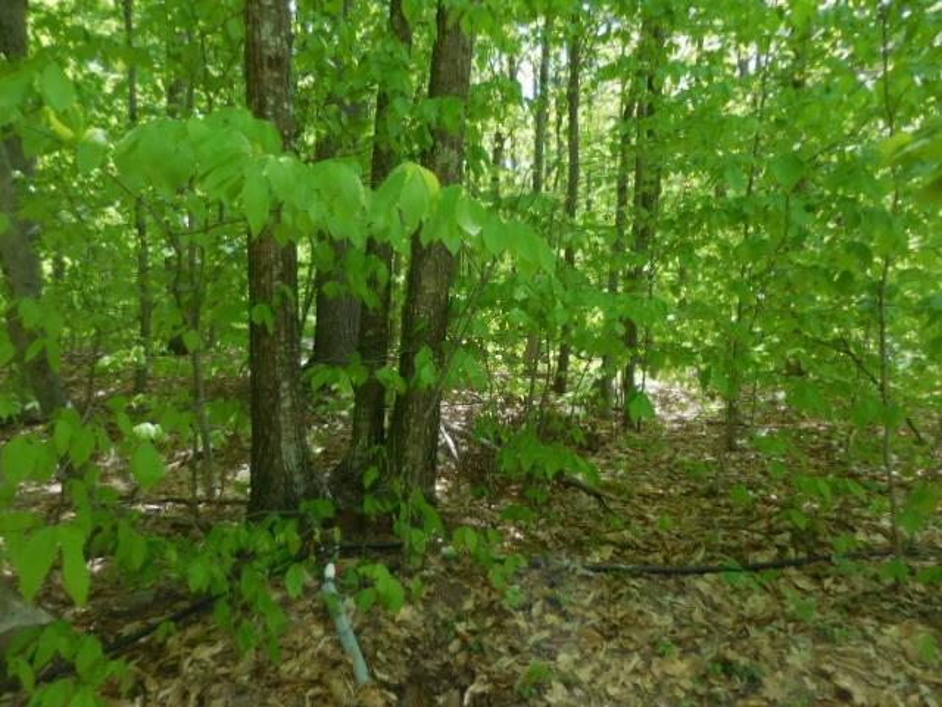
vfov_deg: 54.9
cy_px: 354
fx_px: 680
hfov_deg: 69.4
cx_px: 471
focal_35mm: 25
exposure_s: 1/200
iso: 125
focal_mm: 4.5
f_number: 3.3
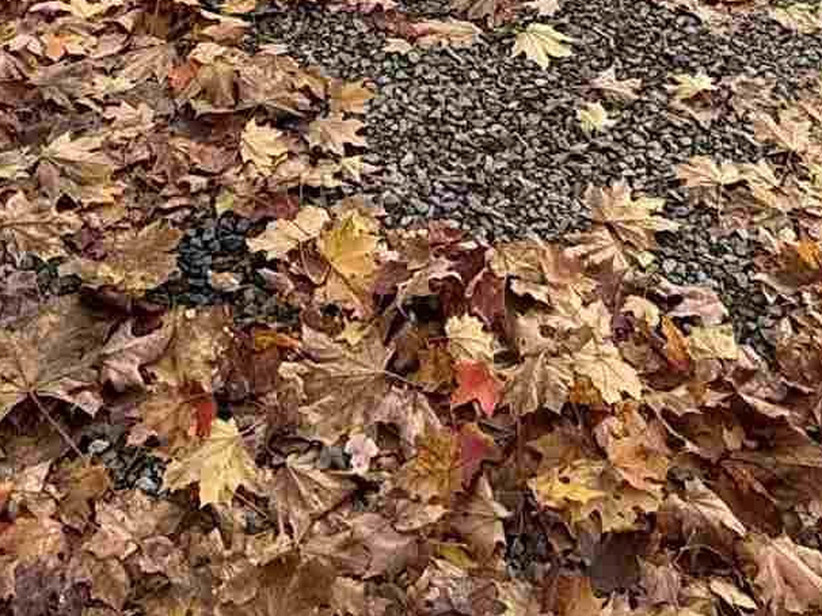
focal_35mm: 71
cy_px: -682
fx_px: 1685
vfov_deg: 15.6
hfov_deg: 27.4
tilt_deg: -1.0
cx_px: 385
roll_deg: -0.6
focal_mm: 2.22
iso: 64
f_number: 2.2
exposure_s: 1/631
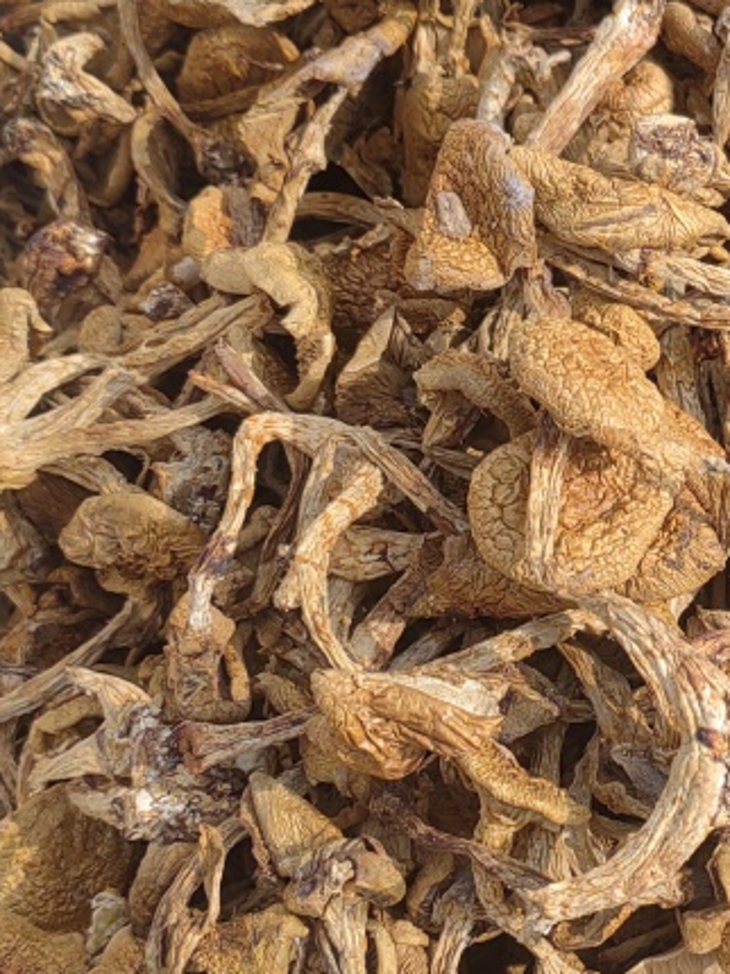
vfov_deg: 29.0
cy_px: 509
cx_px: 714
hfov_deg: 21.2
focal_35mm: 67
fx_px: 1886
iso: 50
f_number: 1.9
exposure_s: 1/2088
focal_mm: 5.52
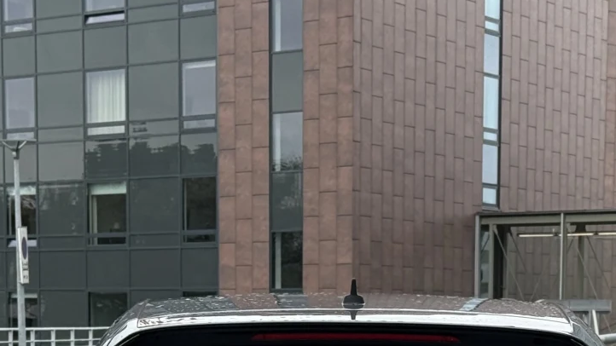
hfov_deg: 15.4
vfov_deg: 8.5
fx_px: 2270
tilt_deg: -6.0
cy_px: 564
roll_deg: -0.1
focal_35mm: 139
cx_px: 338
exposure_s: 1/652
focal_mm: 6.76
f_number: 1.78
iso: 64
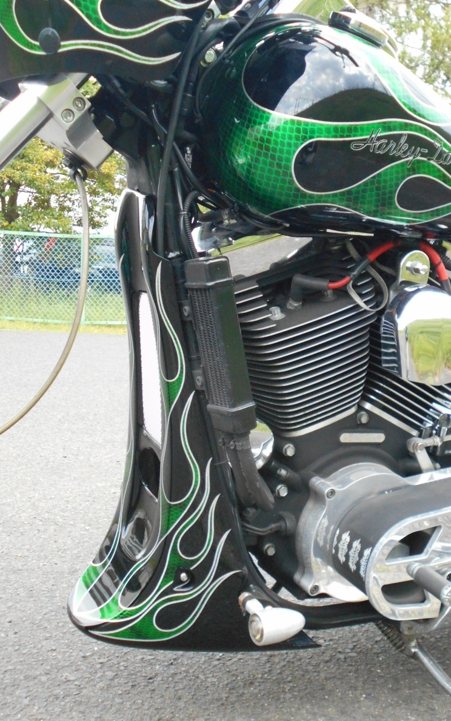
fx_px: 925
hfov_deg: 27.4
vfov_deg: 42.7
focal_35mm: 47
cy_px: 362
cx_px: 252
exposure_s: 1/250
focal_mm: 7.7
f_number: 4.2
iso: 450
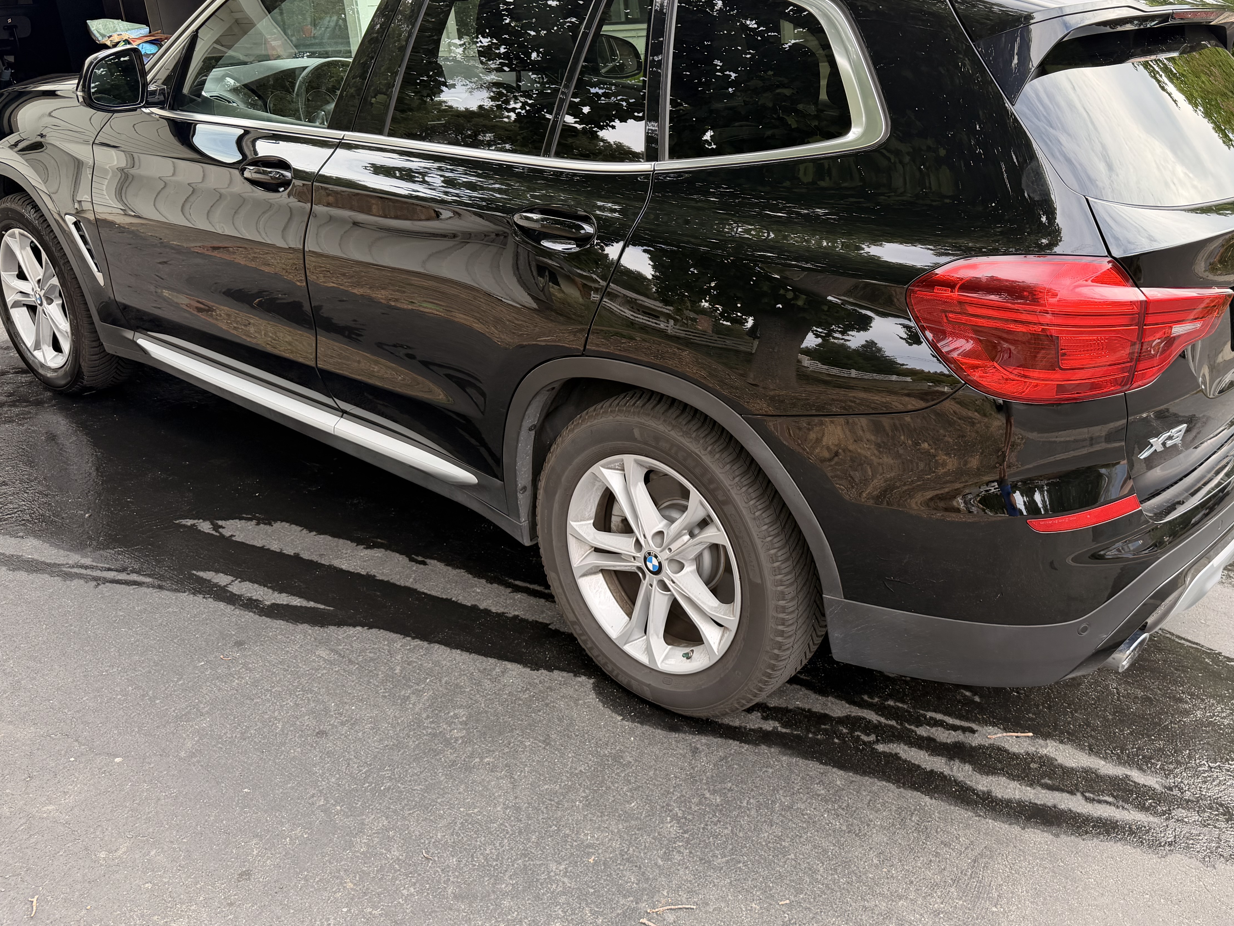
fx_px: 1105
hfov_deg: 57.8
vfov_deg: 45.4
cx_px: 747
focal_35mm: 31
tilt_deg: -18.4
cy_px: 408
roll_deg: +3.9
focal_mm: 6.76
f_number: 1.78
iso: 80
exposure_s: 1/259
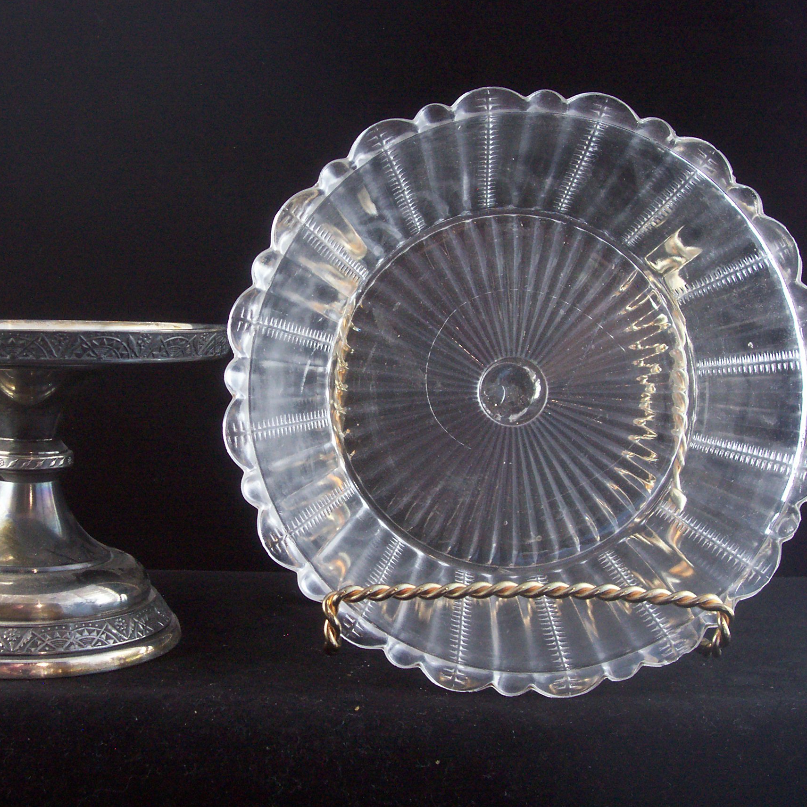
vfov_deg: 34.0
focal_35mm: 50
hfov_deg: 33.9
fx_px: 1319
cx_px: 328
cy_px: 403
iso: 160
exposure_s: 1/8
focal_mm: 7
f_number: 2.9
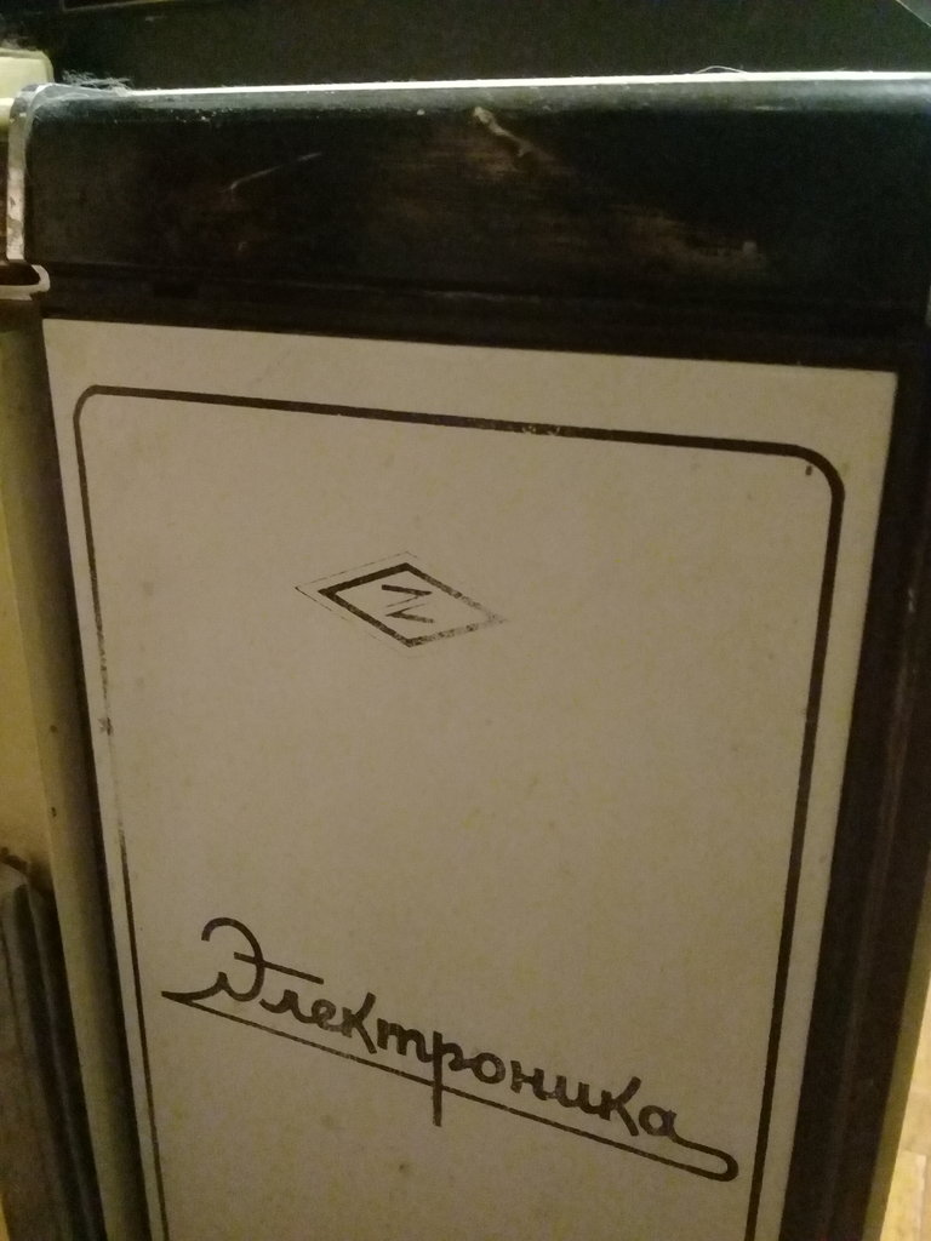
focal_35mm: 31
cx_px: 466
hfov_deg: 45.4
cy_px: 620
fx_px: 1112
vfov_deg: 58.4
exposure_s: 1/17
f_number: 2.2
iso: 1000
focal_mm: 3.3
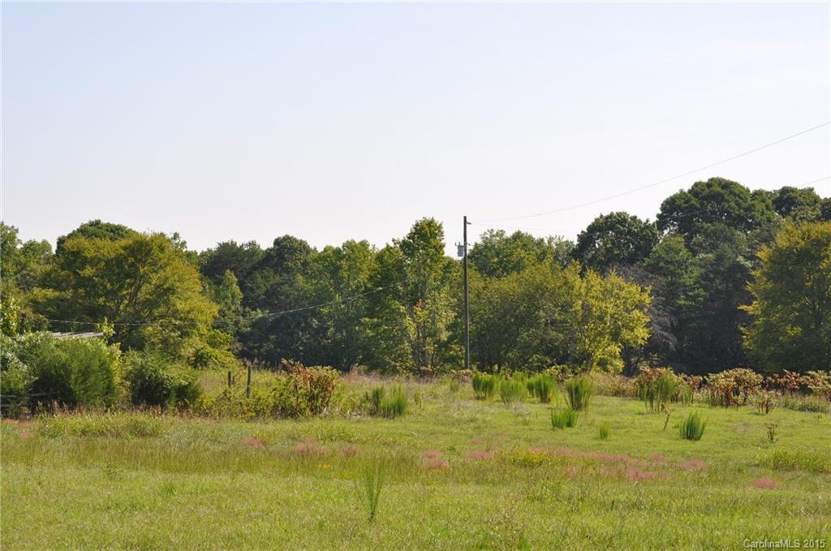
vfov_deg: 16.5
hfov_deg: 24.7
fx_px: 1901
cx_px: 416
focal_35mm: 82
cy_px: 276
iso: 200
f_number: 13
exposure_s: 1/200
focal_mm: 55
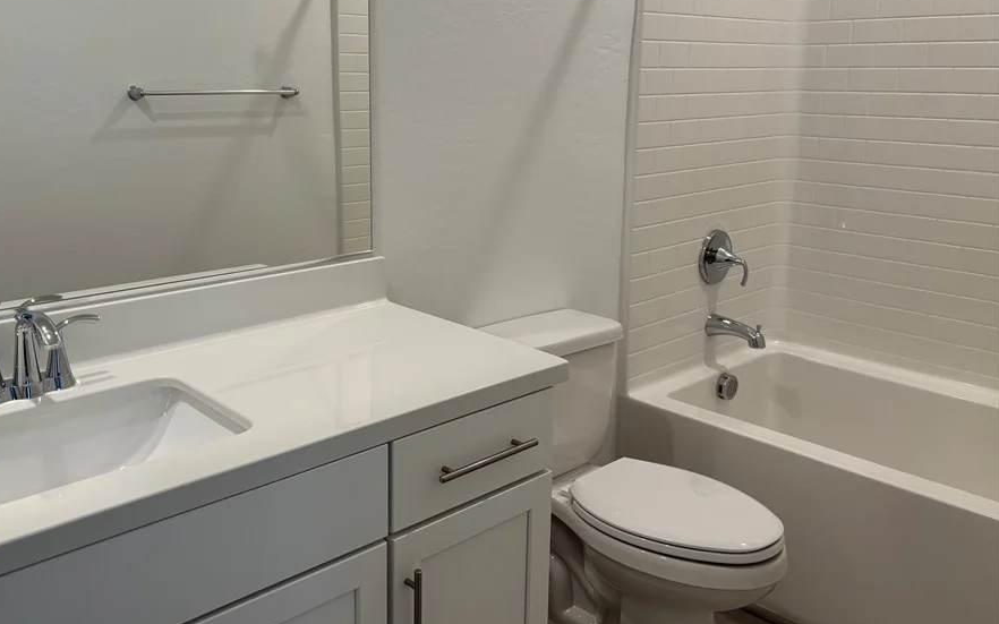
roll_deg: -0.5
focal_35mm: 32
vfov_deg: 39.0
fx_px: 871
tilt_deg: -9.4
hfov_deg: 59.4
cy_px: 219
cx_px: 421
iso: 80
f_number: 1.6
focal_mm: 5.96
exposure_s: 1/120
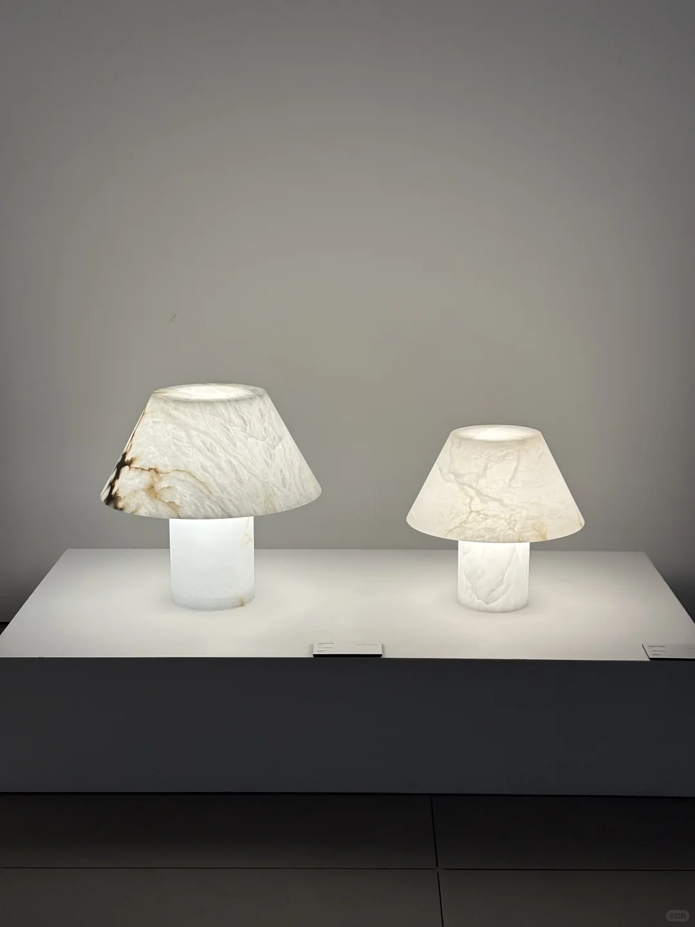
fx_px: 1392
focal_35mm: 52
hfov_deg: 28.0
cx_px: 348
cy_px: 464
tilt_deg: -12.1
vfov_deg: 36.8
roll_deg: -0.2
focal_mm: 5.96
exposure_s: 1/100
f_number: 1.6
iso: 40
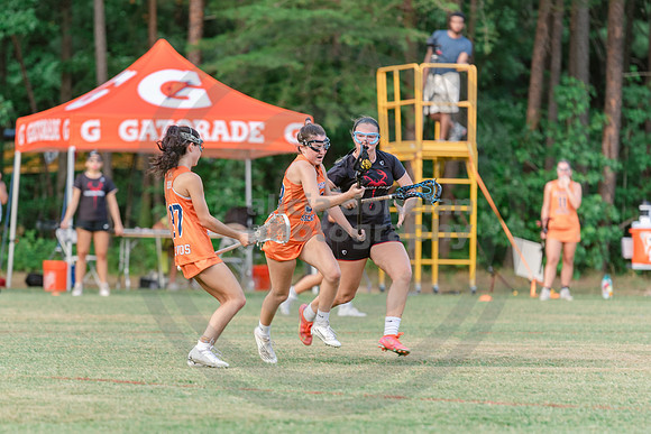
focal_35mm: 294
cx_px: 271
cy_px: 298
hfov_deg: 7.0
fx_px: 5312
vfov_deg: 4.7
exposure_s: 1/320
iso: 250
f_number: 2.8
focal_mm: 200
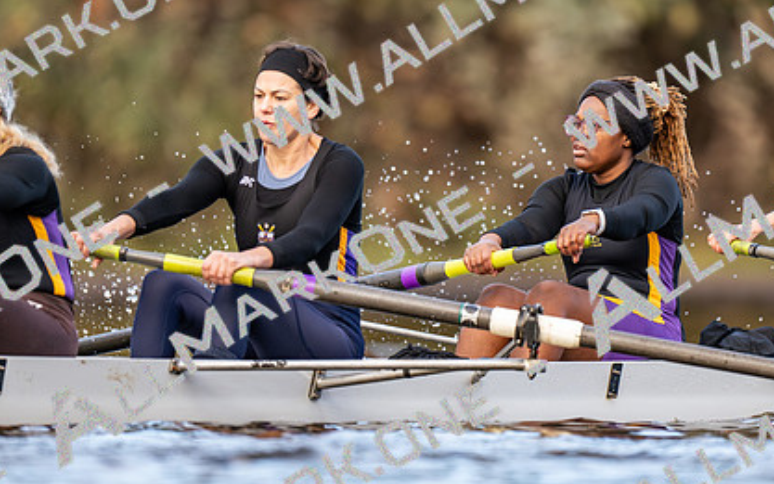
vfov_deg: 1.5
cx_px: 429
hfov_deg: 2.5
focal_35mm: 850
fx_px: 17937
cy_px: 181
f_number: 4
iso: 2200
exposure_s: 1/2500
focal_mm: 600
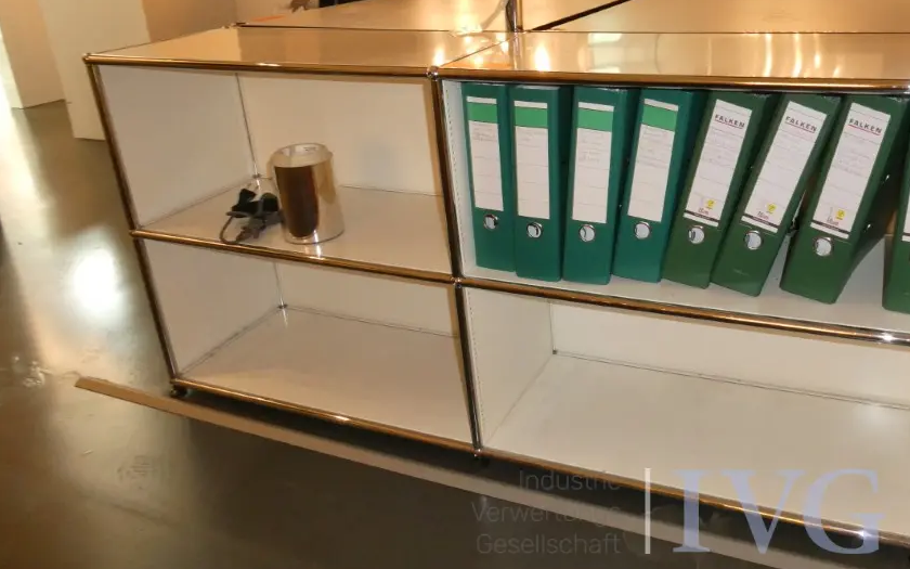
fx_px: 769
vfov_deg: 40.4
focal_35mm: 31
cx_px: 552
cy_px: 220
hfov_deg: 60.6
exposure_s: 1/60
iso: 400
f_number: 3.3
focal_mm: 4.3
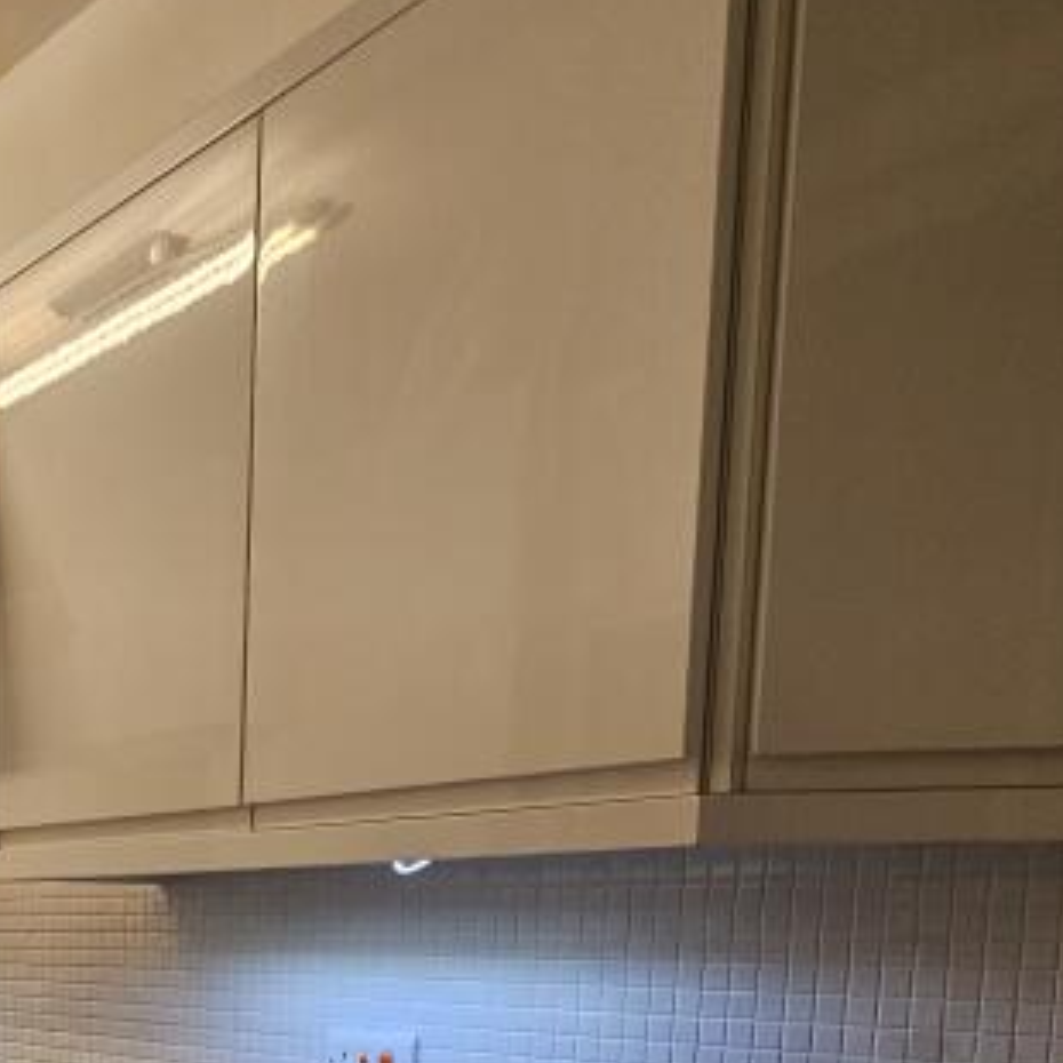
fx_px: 1320
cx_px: -41
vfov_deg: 38.1
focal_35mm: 38
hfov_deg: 38.1
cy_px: 1108
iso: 125
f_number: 2.2
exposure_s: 1/50
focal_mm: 2.2
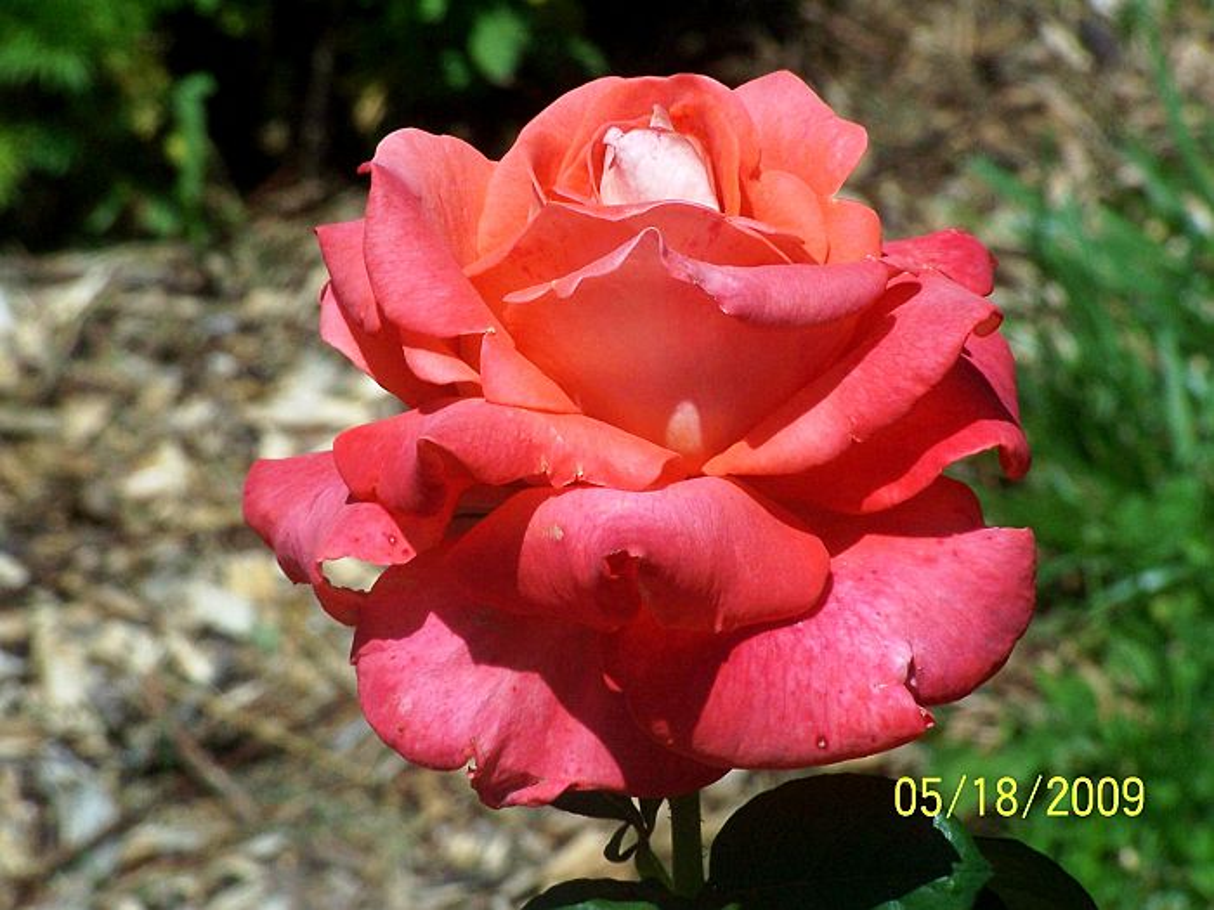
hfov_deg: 8.3
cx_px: 607
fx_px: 8347
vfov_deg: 6.2
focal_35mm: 238
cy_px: 455
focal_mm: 39.5
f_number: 6.3
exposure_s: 1/750
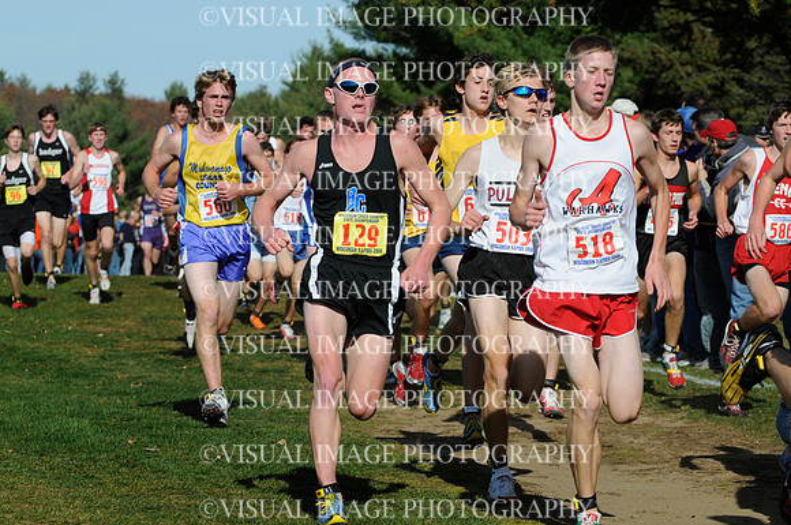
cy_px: 262
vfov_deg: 8.3
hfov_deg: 12.5
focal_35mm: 165
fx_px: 3620
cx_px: 396
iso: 200
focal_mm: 110
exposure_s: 1/1000
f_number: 5.6
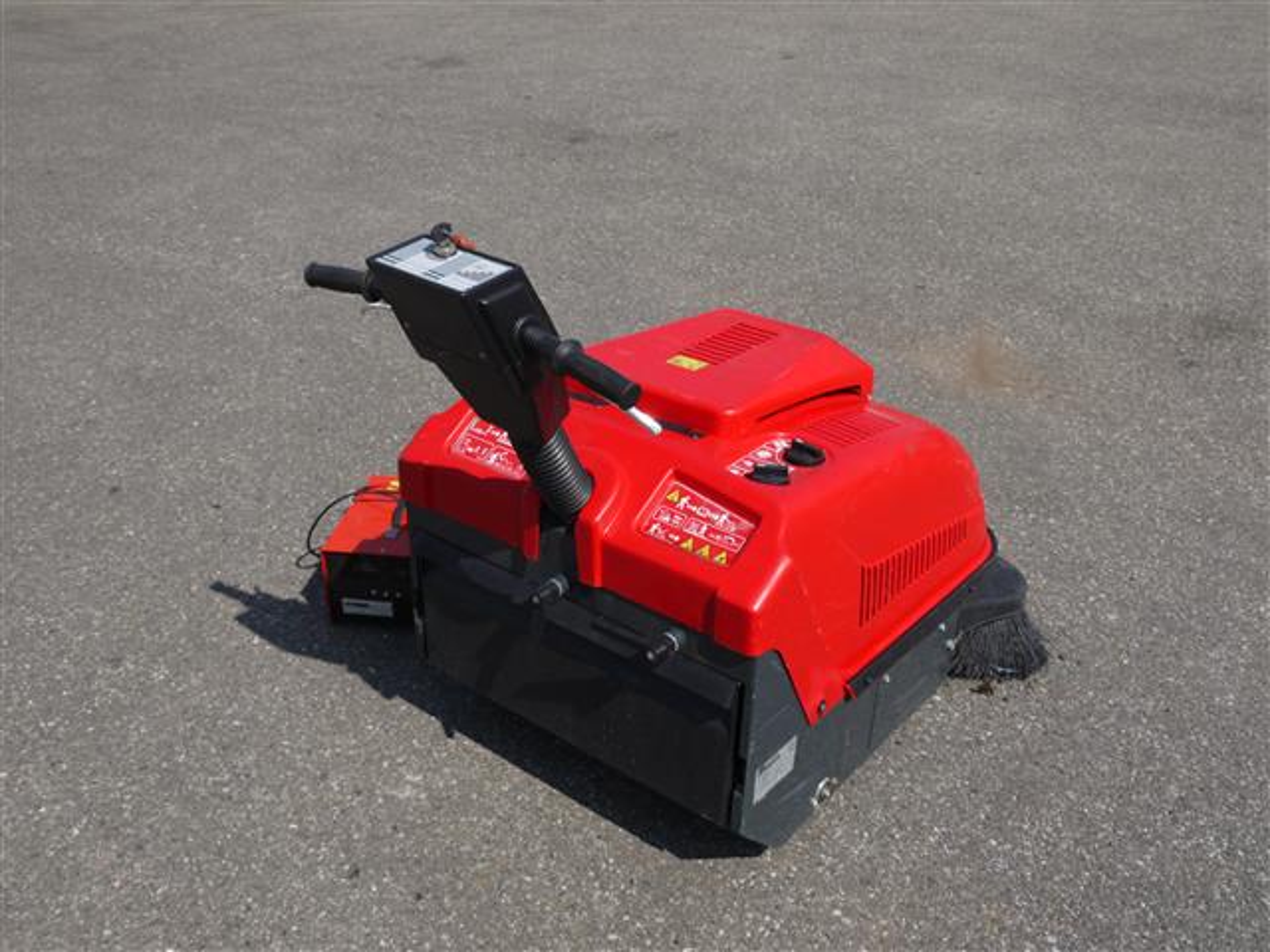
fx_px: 1321
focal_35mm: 36
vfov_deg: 39.7
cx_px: 635
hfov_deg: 51.4
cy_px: 476
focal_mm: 18
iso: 100
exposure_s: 1/400
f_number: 9
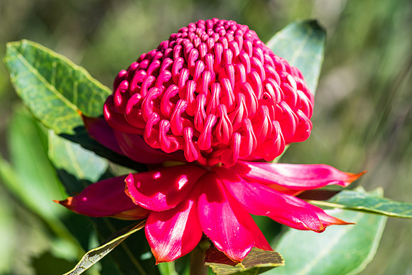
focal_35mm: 158
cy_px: 138
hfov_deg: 13.0
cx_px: 206
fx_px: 1803
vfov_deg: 8.7
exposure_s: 1/100
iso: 64
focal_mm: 105
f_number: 8
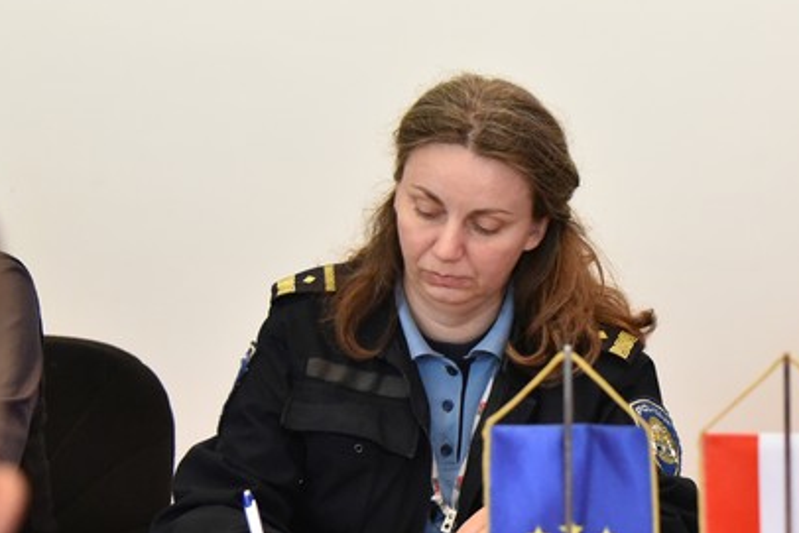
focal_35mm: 97
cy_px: 290
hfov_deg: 20.7
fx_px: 2154
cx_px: 659
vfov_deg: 14.1
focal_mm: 48
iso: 10000
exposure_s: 1/250
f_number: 4
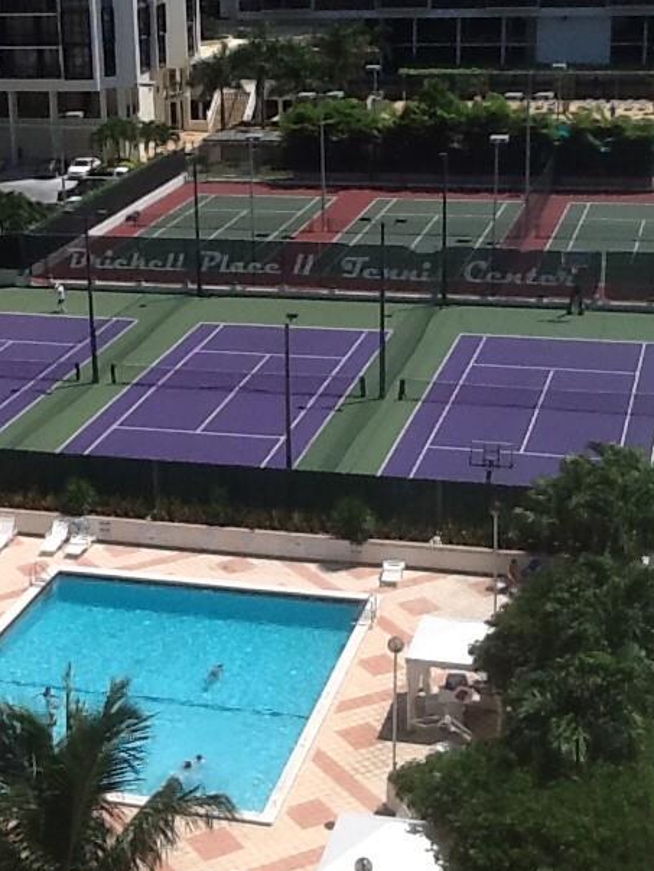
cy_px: 415
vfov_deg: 27.8
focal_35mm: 70
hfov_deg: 21.0
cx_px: 230
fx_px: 1761
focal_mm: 2.03
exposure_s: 1/1672
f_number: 2.4
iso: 40
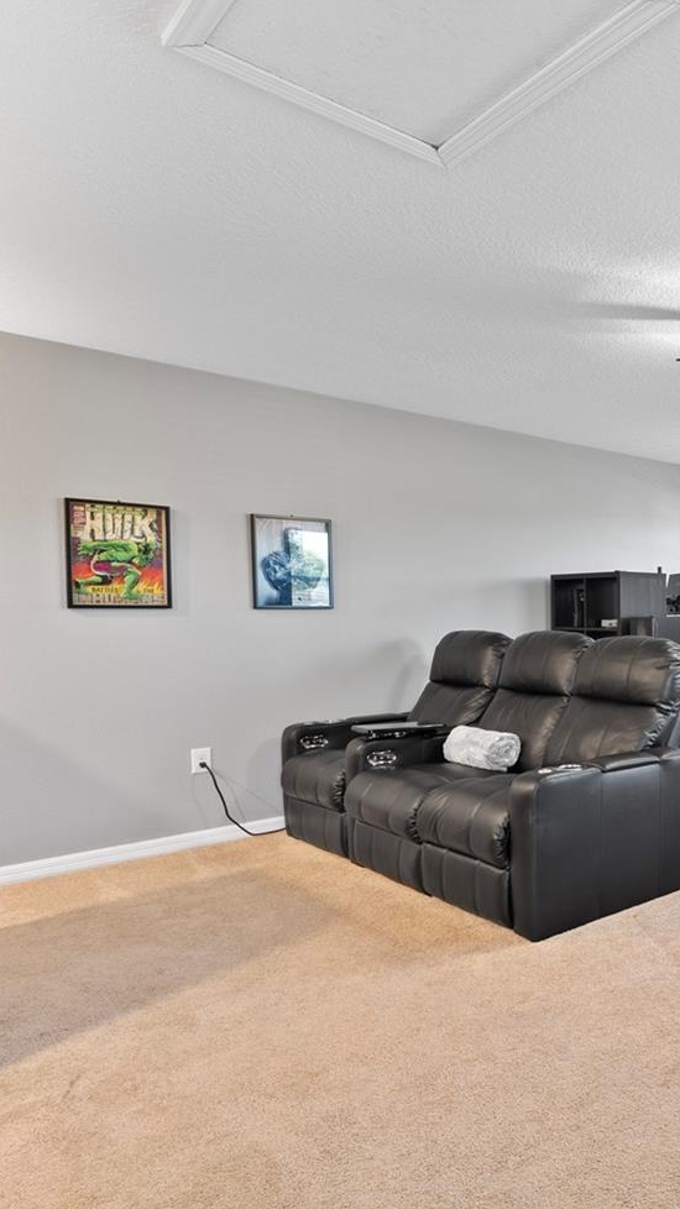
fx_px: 769
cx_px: 820
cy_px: 637
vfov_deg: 76.3
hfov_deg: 36.5
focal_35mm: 24
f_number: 7.1
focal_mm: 14
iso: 250
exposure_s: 4
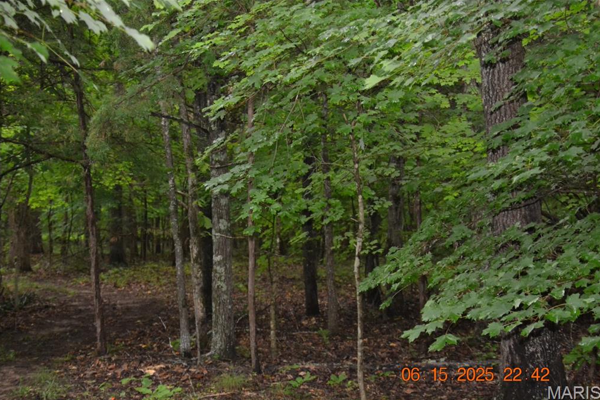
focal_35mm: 67
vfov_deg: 20.3
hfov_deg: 30.1
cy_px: 202
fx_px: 1117
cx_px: 302
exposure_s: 1/60
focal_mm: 44
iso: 3200
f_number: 4
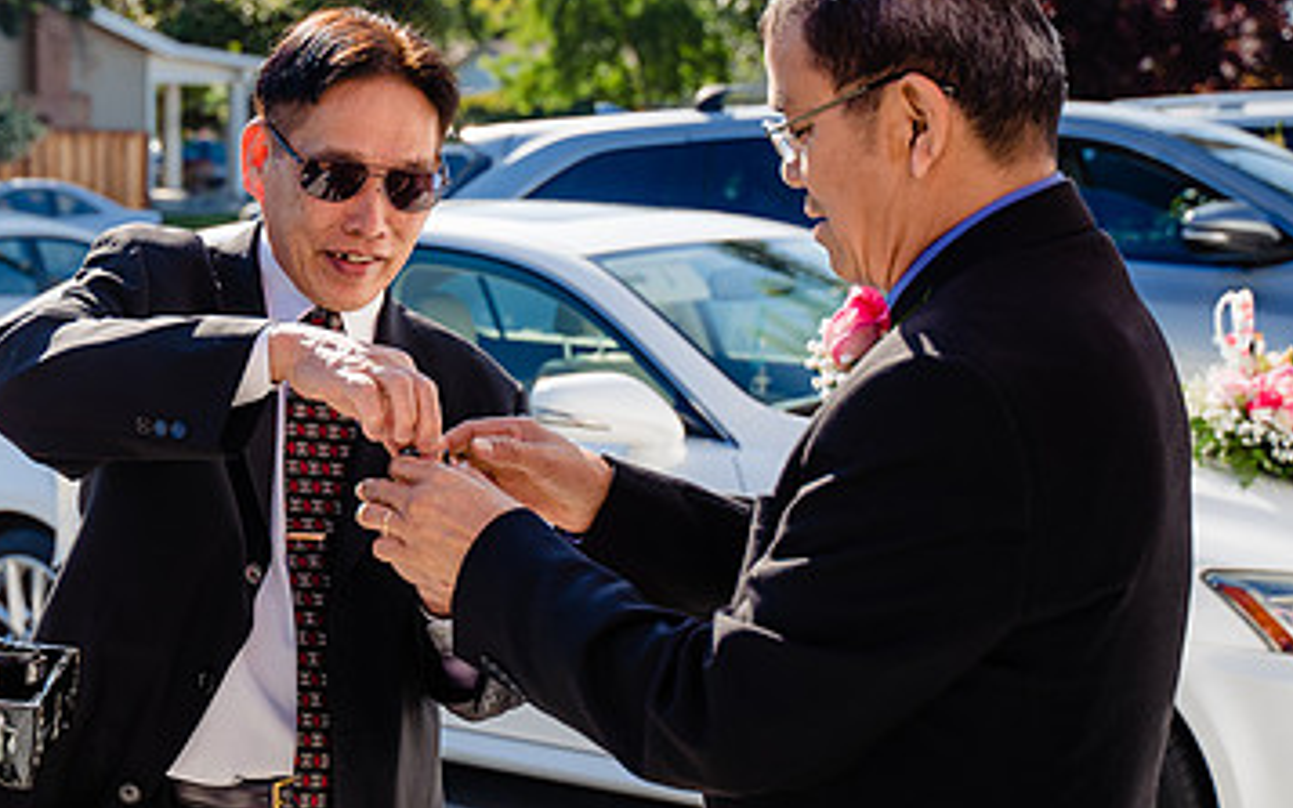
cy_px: 386
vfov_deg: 19.1
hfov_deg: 29.6
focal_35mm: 68
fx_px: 2396
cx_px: 275
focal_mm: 41
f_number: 3.5
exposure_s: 1/640
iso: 100
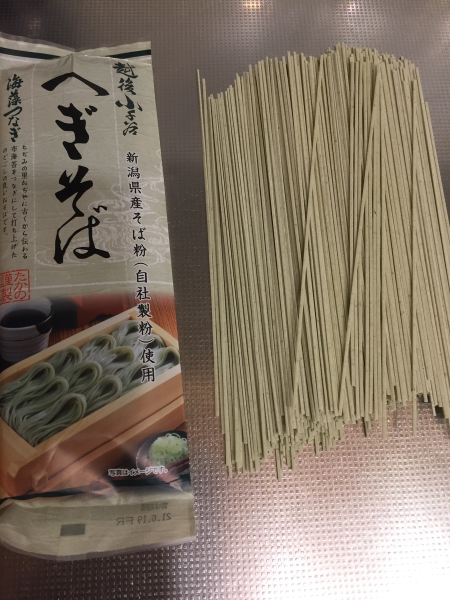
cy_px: 300
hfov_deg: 48.2
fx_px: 503
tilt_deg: -71.2
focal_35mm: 29
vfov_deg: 61.7
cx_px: 225
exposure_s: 1/30
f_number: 2.2
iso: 125
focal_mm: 4.15
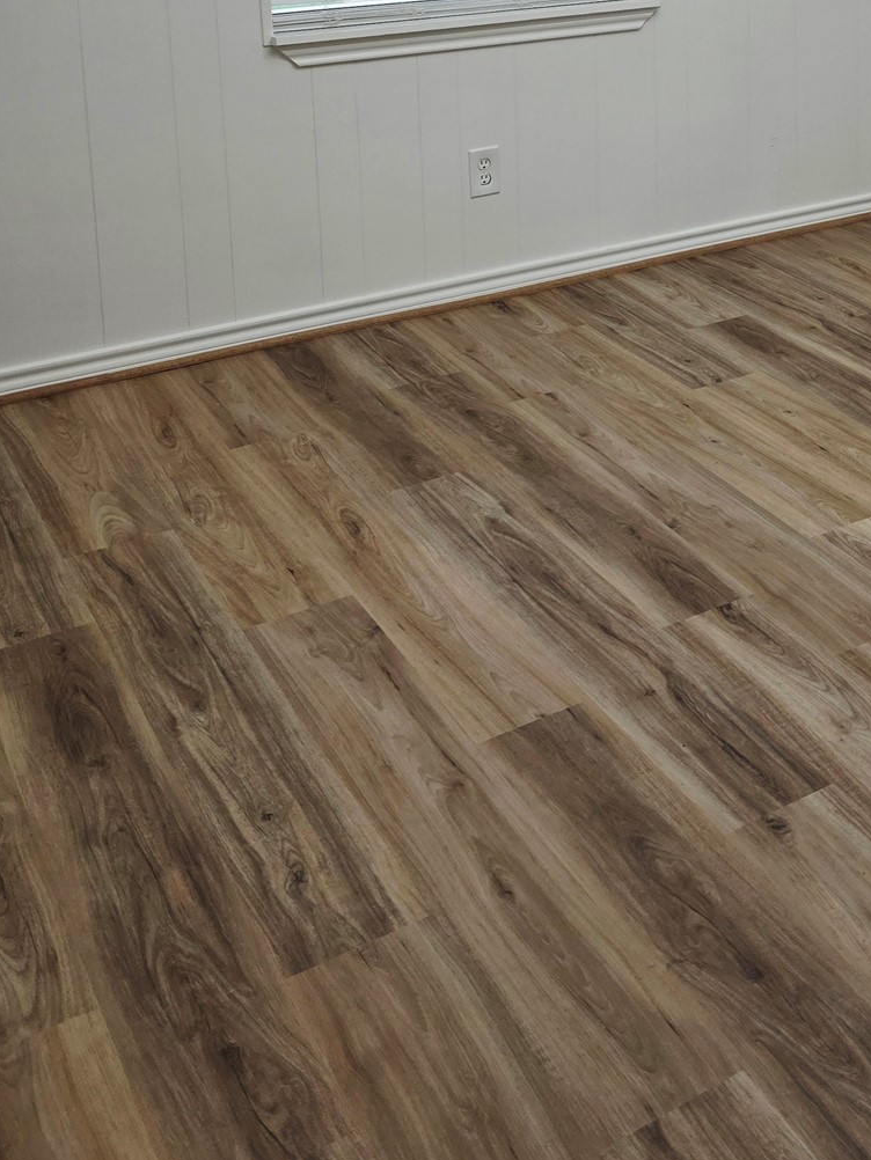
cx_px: 866
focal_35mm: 47
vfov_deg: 36.9
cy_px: 46
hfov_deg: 29.0
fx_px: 1576
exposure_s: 1/120
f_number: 1.7
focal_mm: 6.3
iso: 64
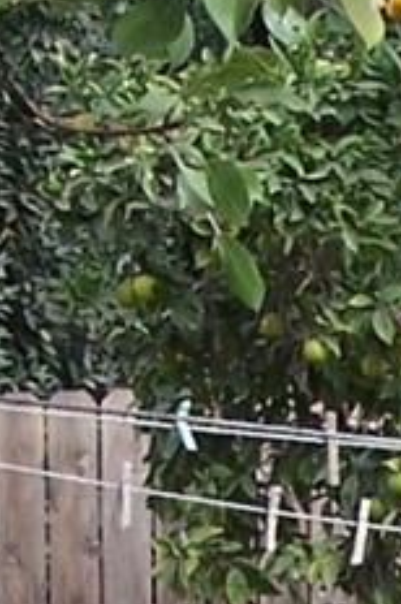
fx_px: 4290
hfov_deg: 5.3
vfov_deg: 7.9
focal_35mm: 256
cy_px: 880
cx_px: 724
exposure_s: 1/125
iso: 80
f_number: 2.8
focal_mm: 6.3
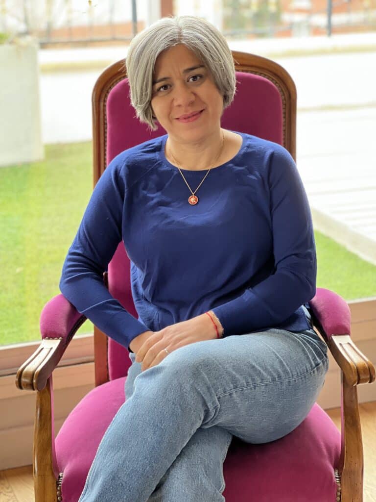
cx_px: 188
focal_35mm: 77
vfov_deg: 25.3
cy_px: 251
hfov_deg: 19.1
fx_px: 1115
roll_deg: +0.8
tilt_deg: -15.4
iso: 250
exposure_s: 1/40
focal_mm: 9
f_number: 2.8
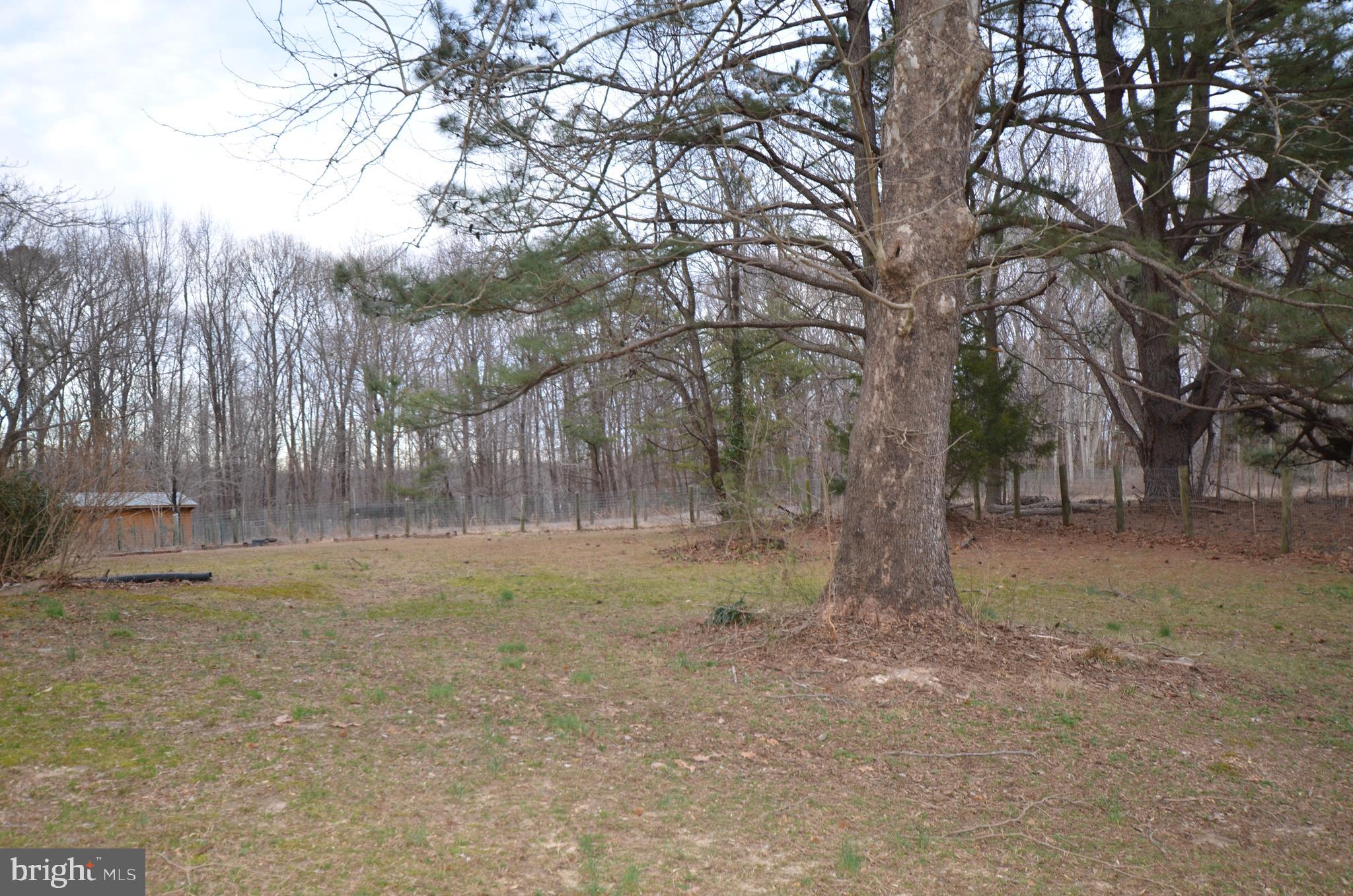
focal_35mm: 30
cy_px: 448
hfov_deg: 62.0
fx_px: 1125
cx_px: 676
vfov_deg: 43.4
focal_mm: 20
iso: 400
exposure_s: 1/125
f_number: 4.5
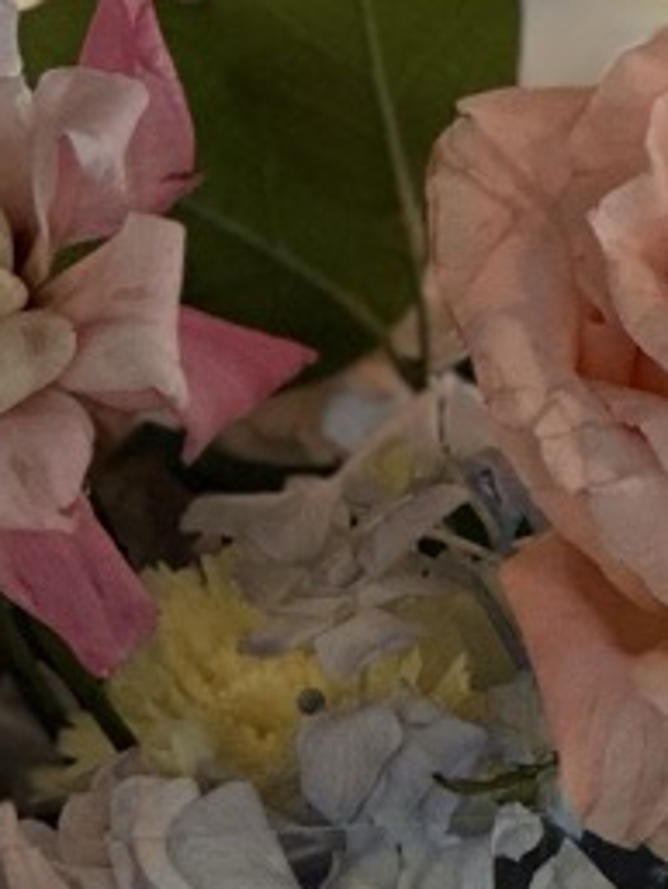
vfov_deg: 5.2
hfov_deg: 3.9
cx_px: 377
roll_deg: -1.2
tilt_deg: -6.5
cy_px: 664
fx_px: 9846
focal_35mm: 383
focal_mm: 9
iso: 160
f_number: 2.8
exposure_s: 1/40
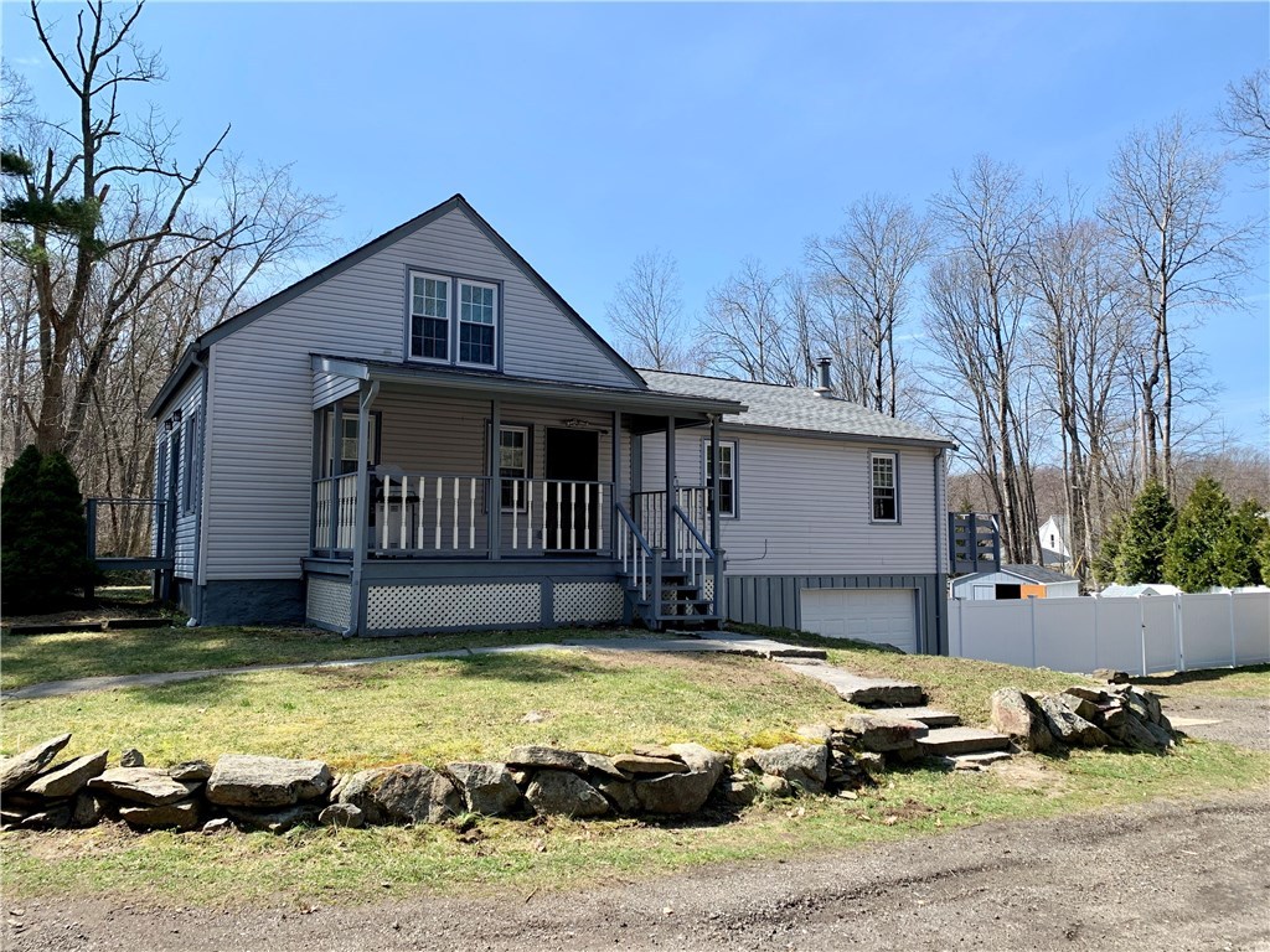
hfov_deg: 67.3
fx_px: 954
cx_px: 635
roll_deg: +0.1
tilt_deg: +4.6
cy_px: 476
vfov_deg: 53.1
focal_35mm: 26
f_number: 1.8
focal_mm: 4.25
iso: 25
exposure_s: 1/1560
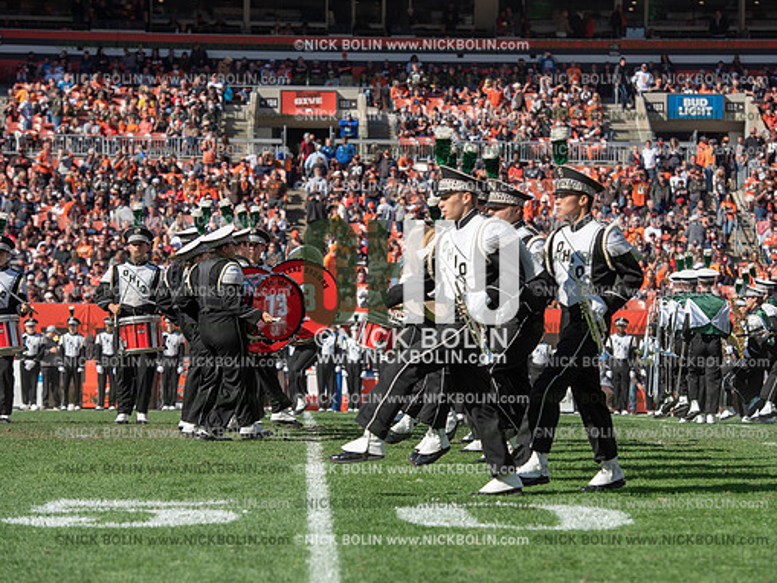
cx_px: 411
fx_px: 2851
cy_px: 292
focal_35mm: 127
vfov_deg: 11.7
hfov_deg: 15.5
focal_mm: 116
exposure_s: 1/2500
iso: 400
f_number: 5
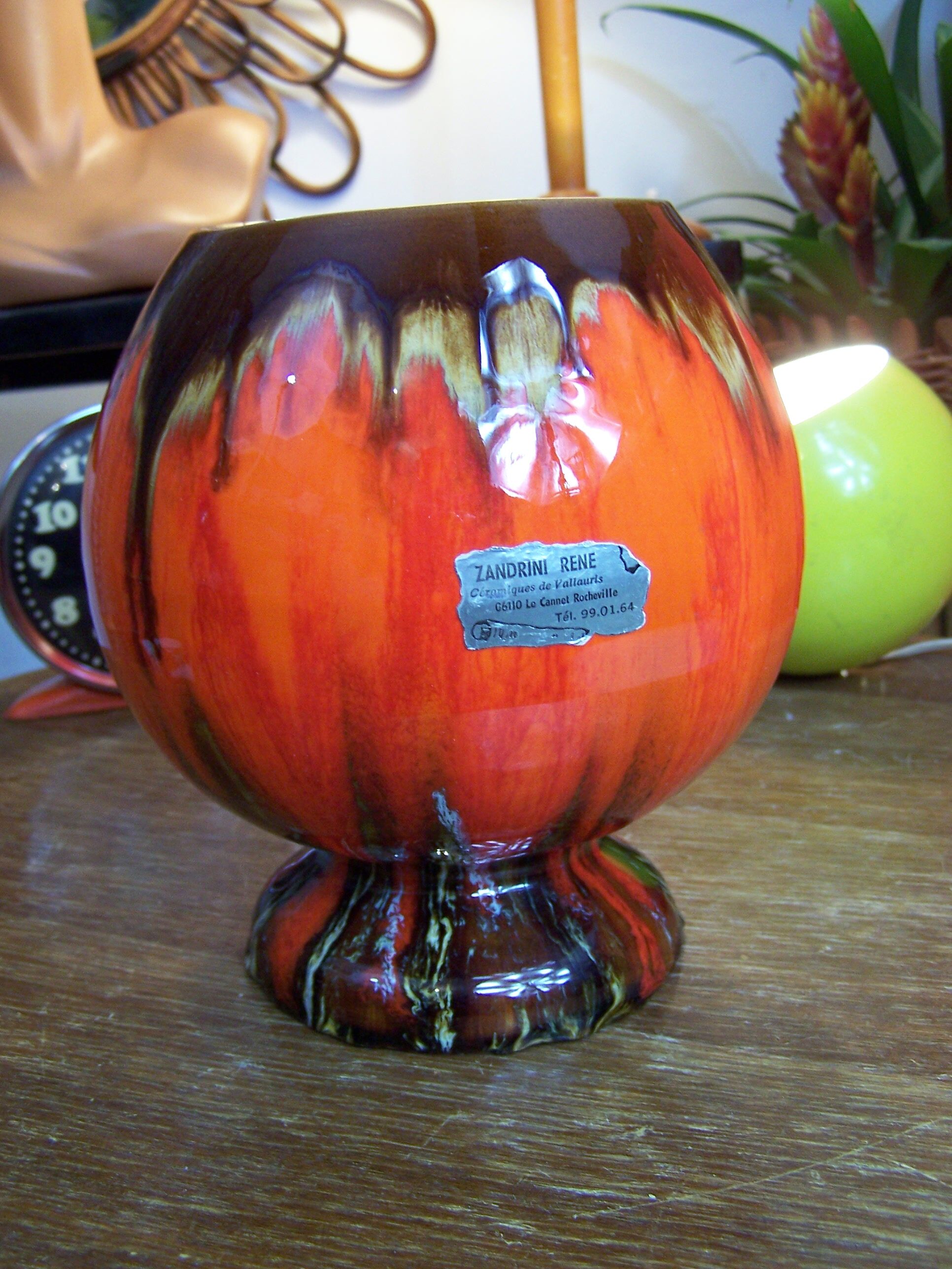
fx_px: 1393
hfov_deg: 37.7
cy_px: 634
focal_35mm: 38
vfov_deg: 49.0
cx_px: 476
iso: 140
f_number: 2.8
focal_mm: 6.3
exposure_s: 1/30
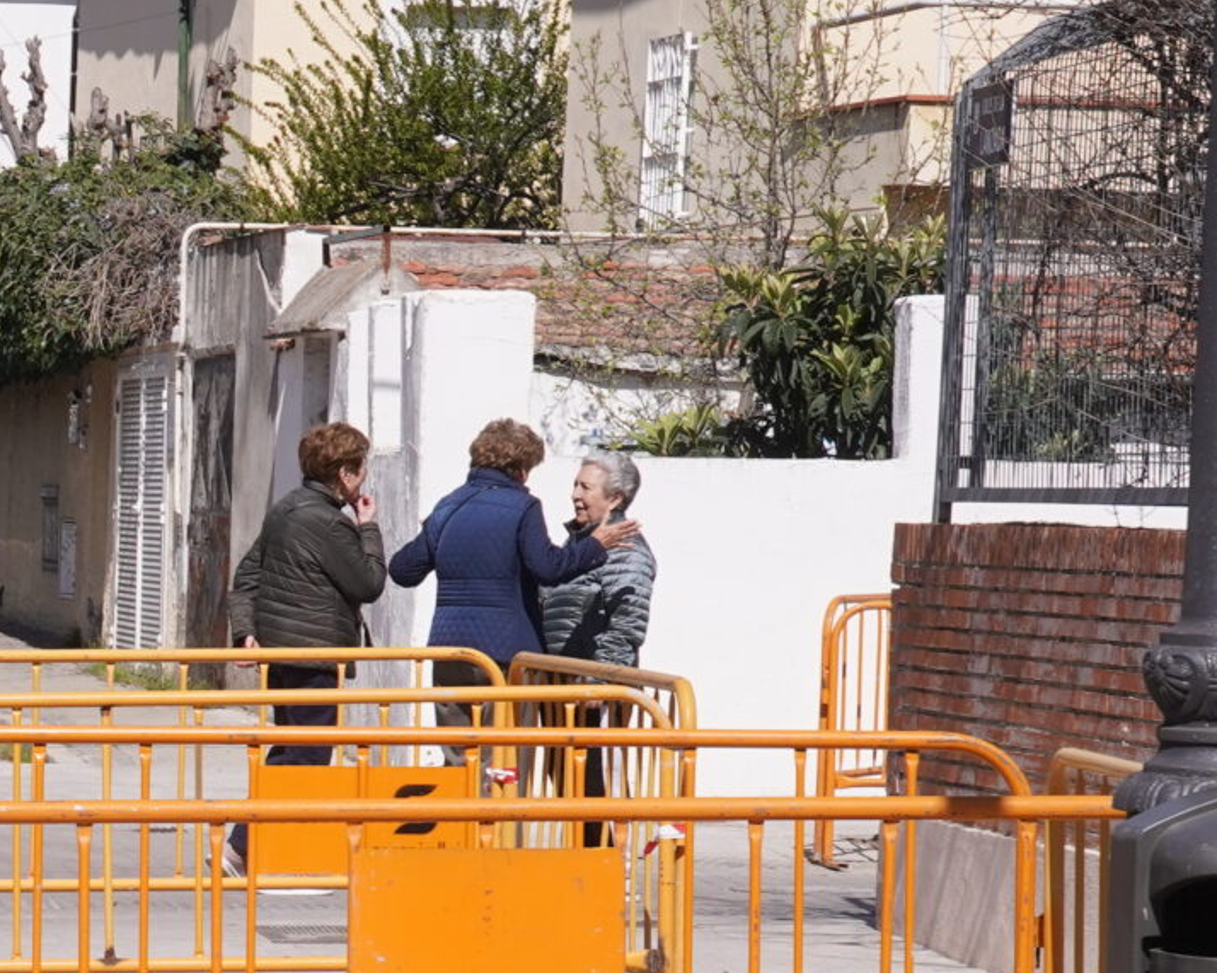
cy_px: 1011
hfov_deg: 11.1
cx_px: -782
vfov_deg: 9.3
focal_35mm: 165
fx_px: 5942
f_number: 13
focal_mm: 49
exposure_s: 1/350
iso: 320
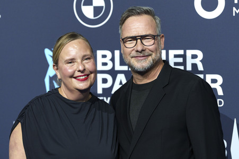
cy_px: 80
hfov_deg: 16.4
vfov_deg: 11.0
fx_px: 829
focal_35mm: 125
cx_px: 120
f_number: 3.2
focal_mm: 125
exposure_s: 1/400
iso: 800
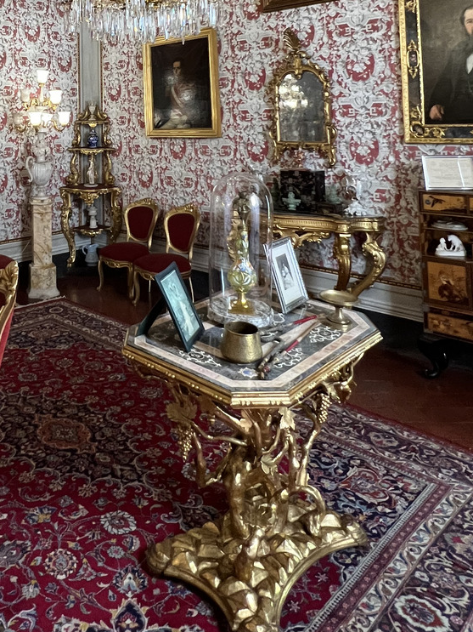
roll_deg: +0.6
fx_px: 510
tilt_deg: +3.5
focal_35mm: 28
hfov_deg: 46.7
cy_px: 102
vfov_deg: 57.3
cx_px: 86
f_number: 1.8
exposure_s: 1/50
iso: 320
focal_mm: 1.57
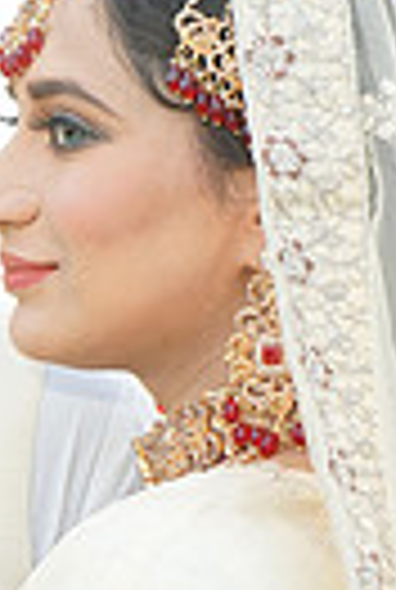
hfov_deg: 6.9
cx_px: -83
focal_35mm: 199
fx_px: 3266
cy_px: 482
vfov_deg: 10.3
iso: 320
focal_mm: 45
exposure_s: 1/200
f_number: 4
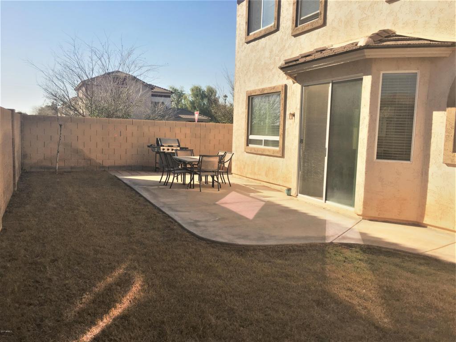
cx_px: 228
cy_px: 171
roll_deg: -1.6
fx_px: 382
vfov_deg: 48.2
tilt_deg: -4.3
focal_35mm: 29
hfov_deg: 61.7
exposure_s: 1/1603
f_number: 2.2
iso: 25
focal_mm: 4.15
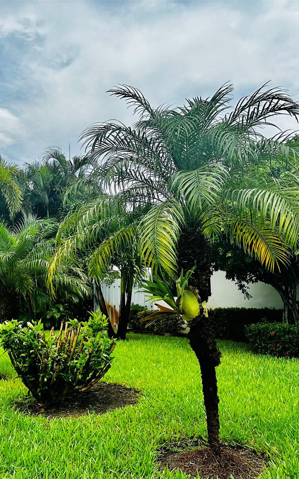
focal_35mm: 34
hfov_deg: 36.1
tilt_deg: +11.0
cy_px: 240
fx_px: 443
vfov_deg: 56.7
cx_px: 61
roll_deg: -0.7
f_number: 1.78
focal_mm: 6.86
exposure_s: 1/6211
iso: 80
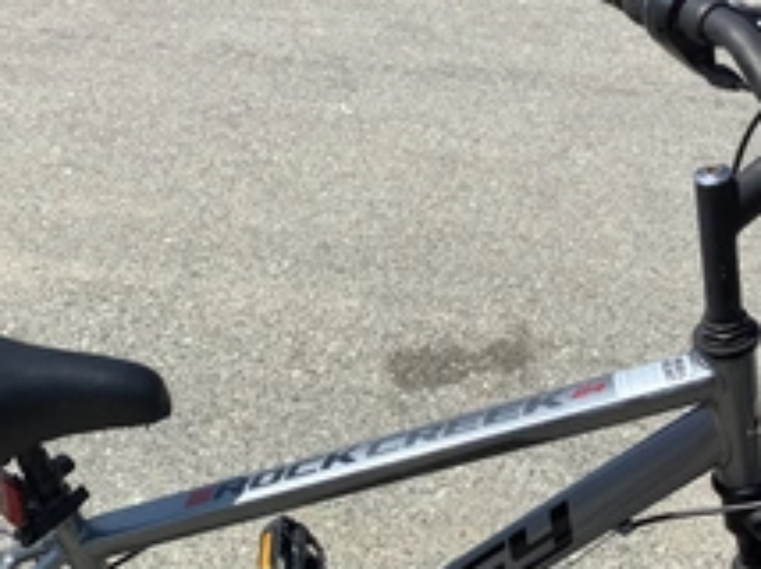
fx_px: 1274
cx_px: 228
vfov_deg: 24.9
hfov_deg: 32.9
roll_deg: -1.3
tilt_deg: -39.6
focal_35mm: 58
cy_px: 434
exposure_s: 1/1456
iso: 25
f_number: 2.4
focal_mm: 3.3
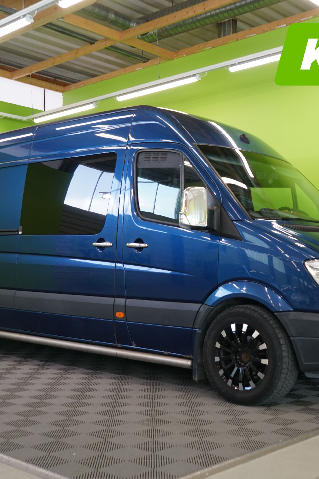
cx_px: 183
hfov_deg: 28.6
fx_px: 625
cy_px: 242
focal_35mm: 47
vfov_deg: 41.9
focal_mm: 31
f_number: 6.3
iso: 500
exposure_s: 1/40
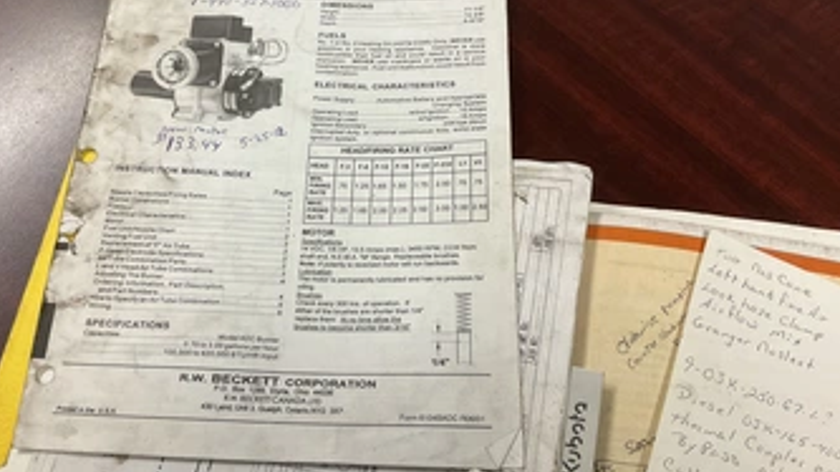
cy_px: 187
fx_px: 846
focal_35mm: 38
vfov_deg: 31.1
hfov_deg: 52.6
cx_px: 356
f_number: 1.8
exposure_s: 1/60
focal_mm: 3
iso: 100
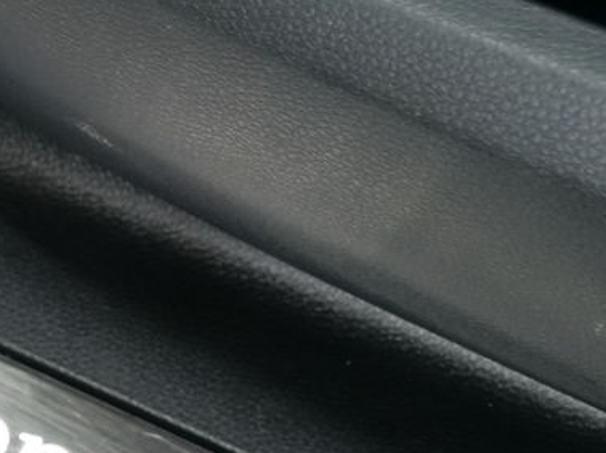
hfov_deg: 14.9
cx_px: -180
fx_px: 2222
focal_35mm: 127
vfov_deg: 11.6
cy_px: 418
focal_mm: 24
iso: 3200
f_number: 6.3
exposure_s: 1/13
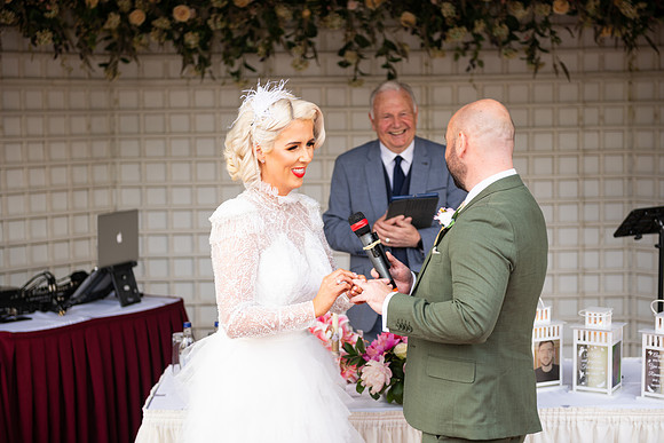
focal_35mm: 70
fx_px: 1291
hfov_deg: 28.8
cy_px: 222
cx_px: 332
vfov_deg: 19.5
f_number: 3.5
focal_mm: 70
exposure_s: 1/160
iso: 100
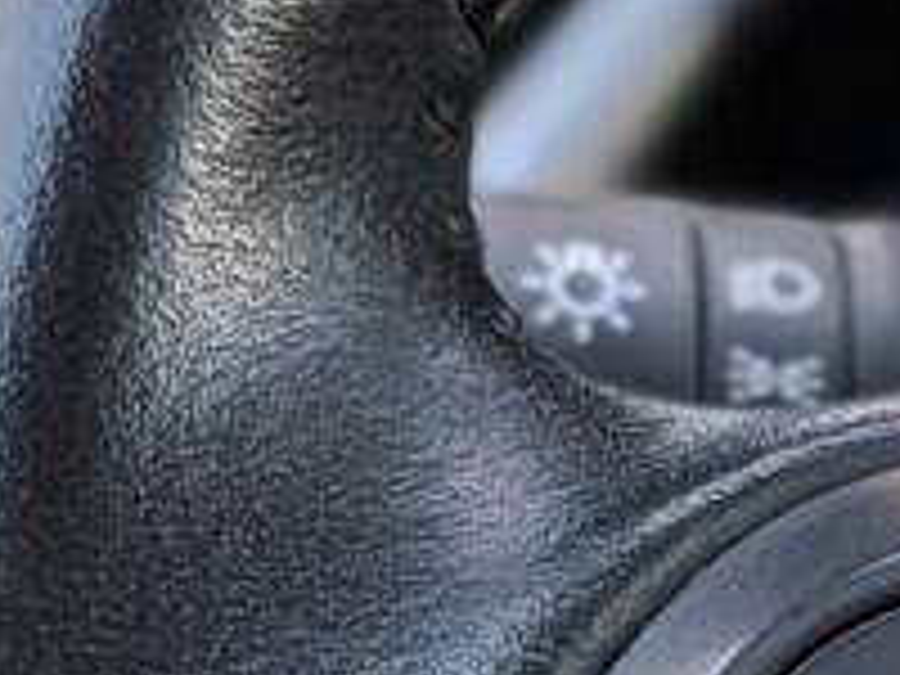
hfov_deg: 9.6
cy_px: 806
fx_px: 4992
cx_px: 1858
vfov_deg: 7.7
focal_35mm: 192
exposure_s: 1/100
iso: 51
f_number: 1.7
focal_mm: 4.53
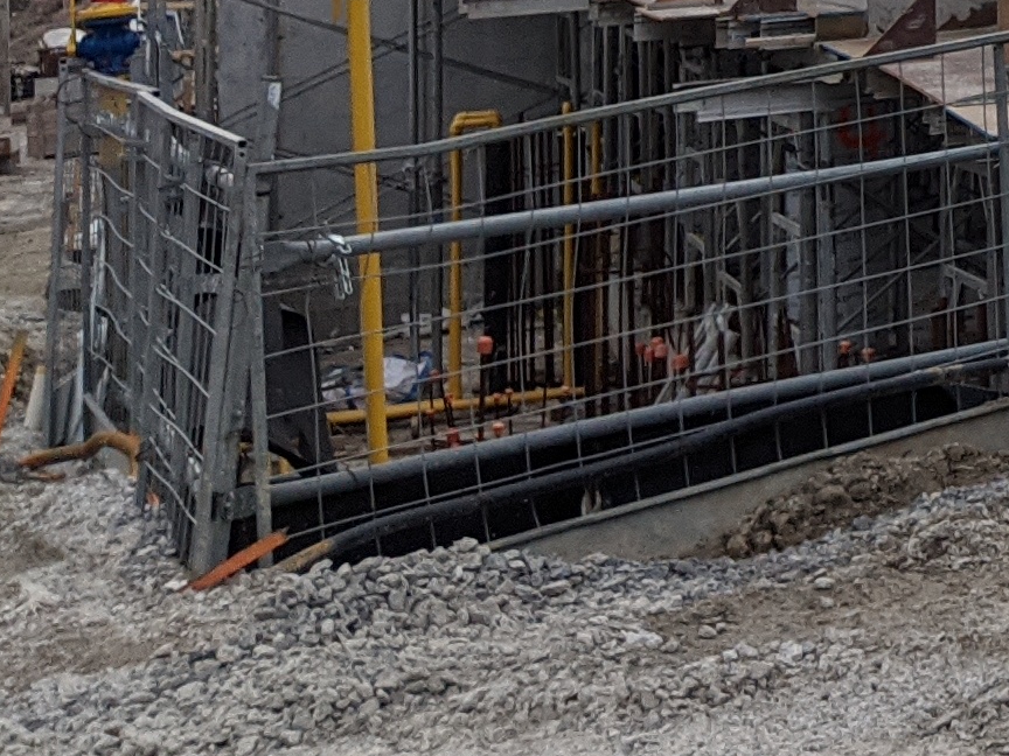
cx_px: 2308
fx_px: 3673
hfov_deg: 12.7
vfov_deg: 10.7
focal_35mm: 126
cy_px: -786
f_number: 1.8
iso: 69
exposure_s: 1/975
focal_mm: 4.44
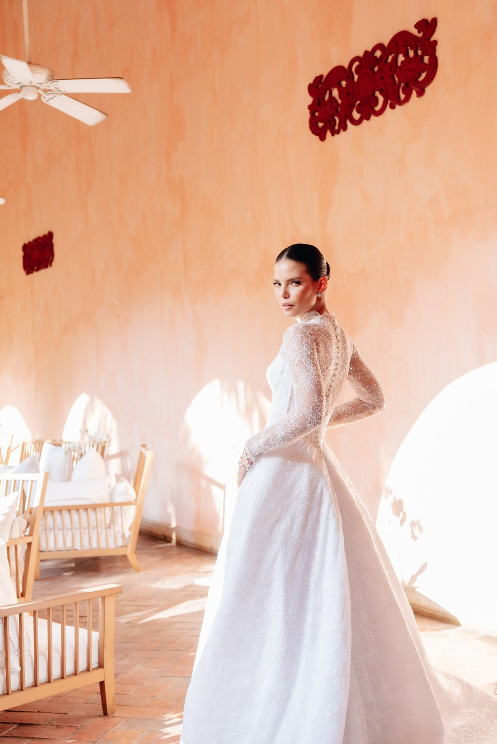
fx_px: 1035
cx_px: 288
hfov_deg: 27.0
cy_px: 464
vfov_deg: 39.3
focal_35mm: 50
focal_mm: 35
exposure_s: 1/200
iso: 100
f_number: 3.2
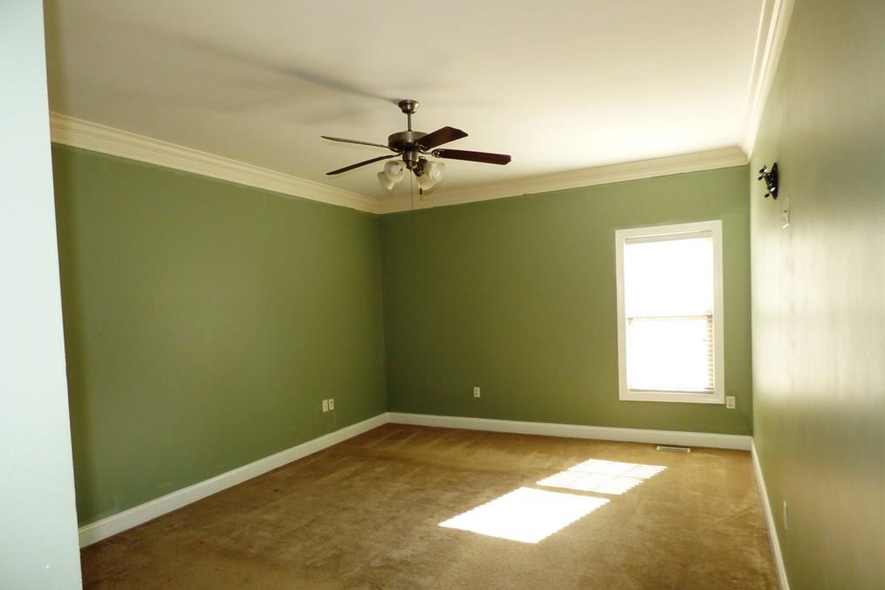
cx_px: 439
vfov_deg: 59.3
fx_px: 516
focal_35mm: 21
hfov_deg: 81.2
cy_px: 333
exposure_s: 1/60
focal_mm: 3.58
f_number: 2.8
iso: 250
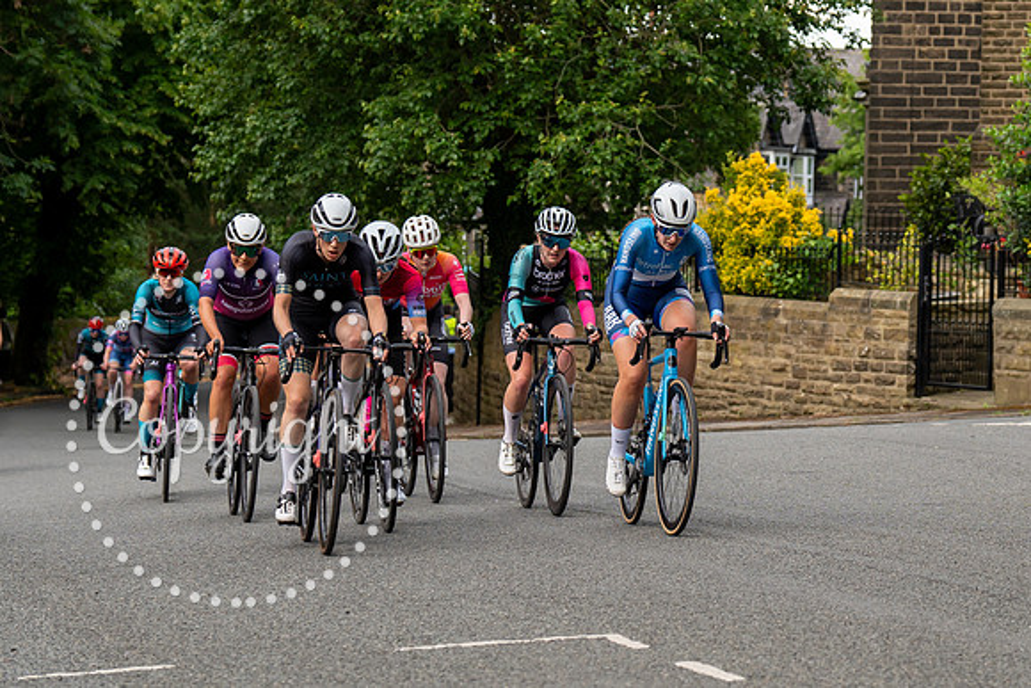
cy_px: 296
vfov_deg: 11.2
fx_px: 3497
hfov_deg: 16.7
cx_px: 729
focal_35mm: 122
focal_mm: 70
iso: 500
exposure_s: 1/500
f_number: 4
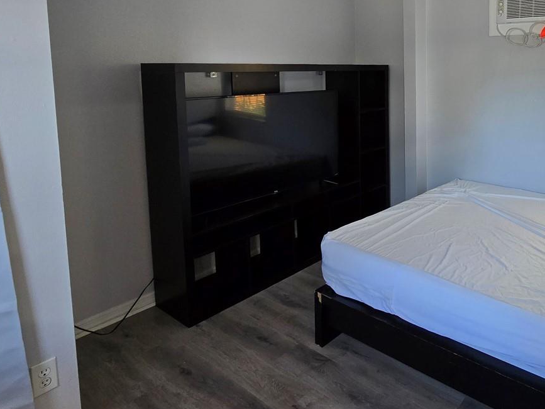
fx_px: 378
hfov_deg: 66.0
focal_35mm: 24
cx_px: 424
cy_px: 111
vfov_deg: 54.6
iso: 160
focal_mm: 2.2
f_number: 2.2
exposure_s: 1/60
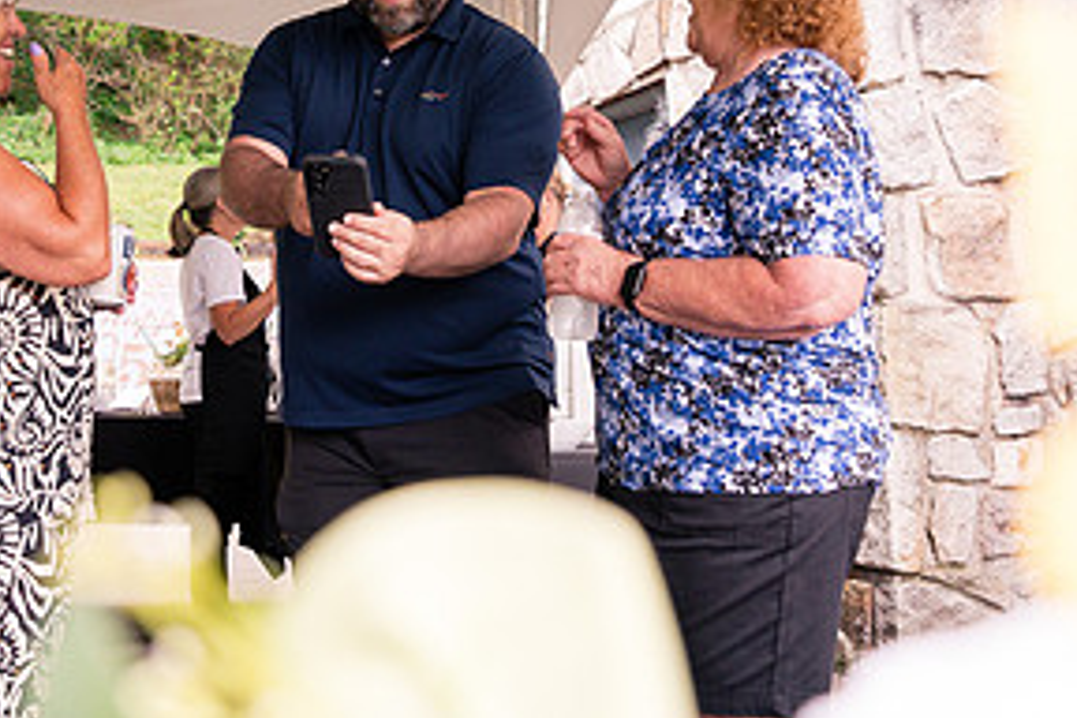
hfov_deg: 36.1
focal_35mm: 55
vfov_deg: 24.4
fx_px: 1645
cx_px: 441
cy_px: 198
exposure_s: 1/250
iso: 500
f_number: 4
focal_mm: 24
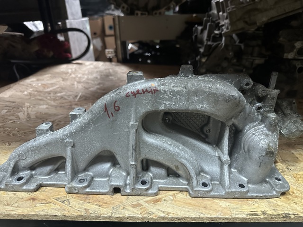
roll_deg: +2.2
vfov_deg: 56.8
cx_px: 152
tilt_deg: -25.7
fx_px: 210
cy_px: 114
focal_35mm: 24
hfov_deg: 71.6
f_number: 1.78
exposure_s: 1/60
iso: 800
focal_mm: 6.86
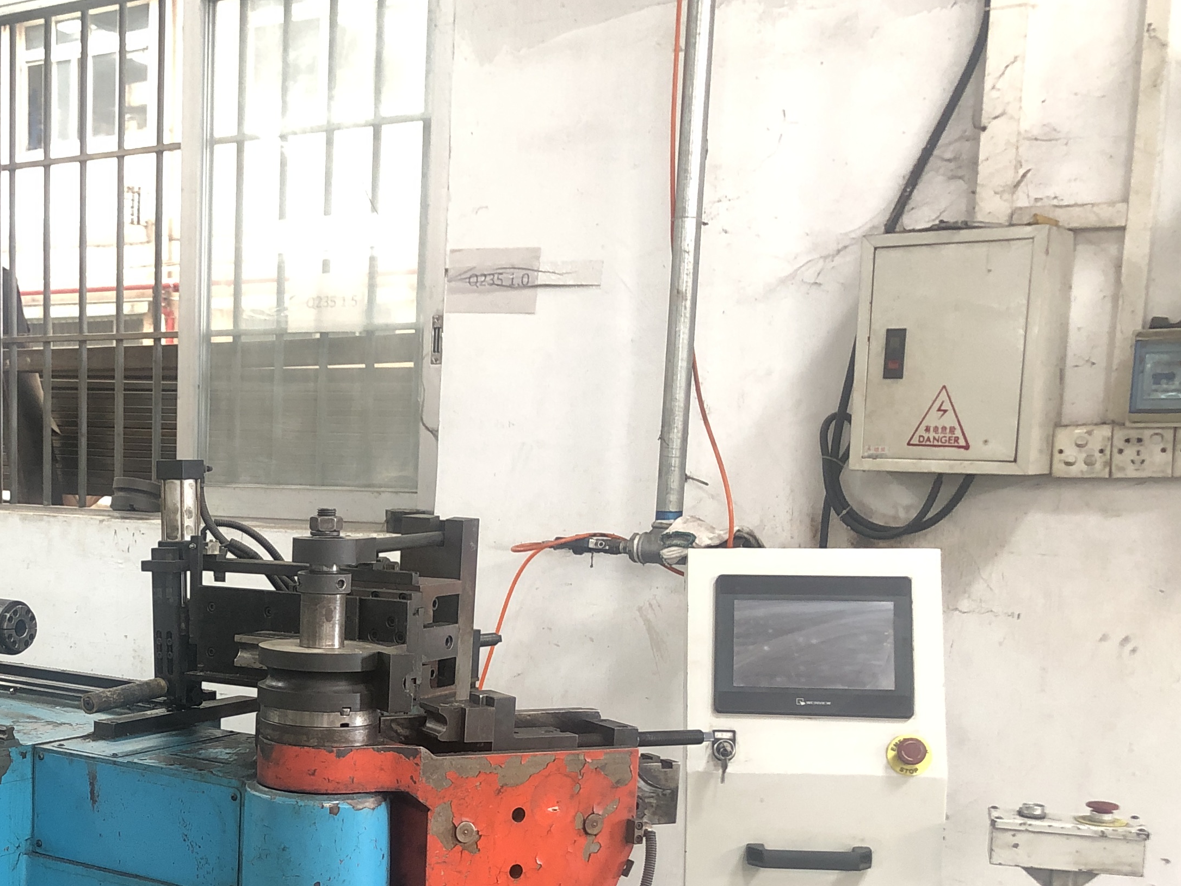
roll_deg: -0.5
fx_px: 1774
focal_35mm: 52
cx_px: 151
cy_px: 716
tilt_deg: -8.2
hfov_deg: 35.0
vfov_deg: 27.4
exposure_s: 1/17
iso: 80
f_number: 1.8
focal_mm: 4
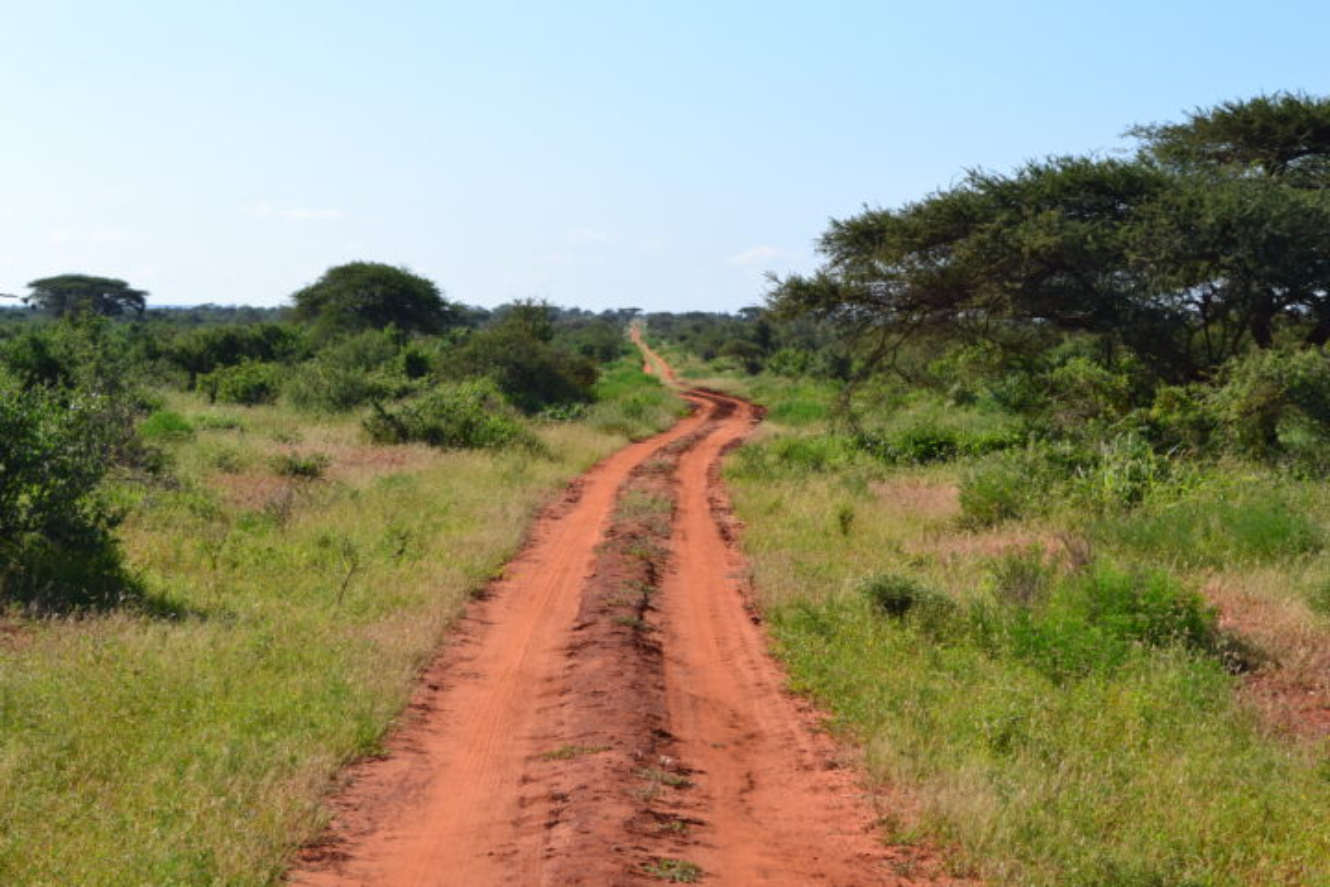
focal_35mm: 82
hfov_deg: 24.6
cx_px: 665
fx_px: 3048
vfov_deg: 16.6
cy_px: 444
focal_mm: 55
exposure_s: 1/500
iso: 400
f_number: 11
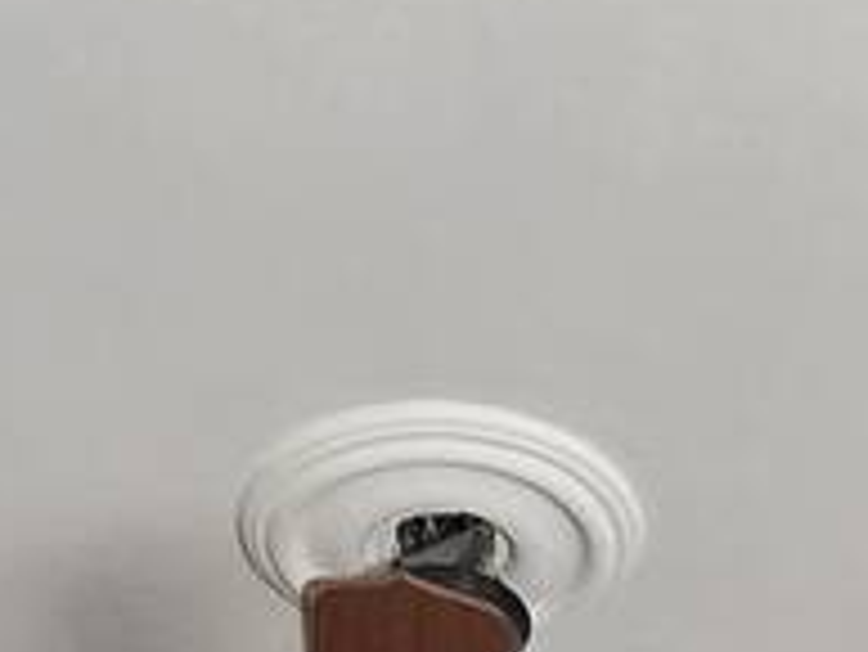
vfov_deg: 9.3
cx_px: 337
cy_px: 2289
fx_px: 2434
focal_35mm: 97
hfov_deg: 20.2
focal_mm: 2.2
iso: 500
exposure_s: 1/60
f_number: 2.2
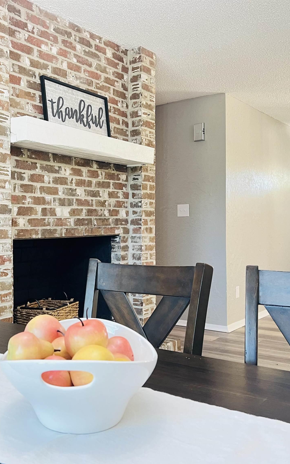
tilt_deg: -1.0
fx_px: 468
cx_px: 86
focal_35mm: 37
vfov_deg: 52.7
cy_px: 233
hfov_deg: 34.0
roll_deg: +1.5
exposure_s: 1/60
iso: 320
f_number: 1.5
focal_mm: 5.7
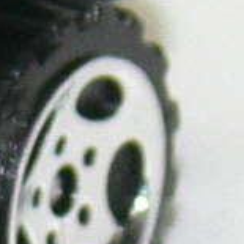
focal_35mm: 1394
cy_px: 198
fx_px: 11117
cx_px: -483
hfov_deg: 1.3
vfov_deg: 1.3
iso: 100
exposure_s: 1/30
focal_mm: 20.4
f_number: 3.2
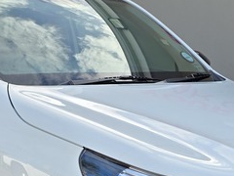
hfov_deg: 19.9
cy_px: 155
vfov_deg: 14.9
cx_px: 60
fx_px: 662
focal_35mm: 98
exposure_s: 1/2953
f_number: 1.7
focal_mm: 6.3
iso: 80
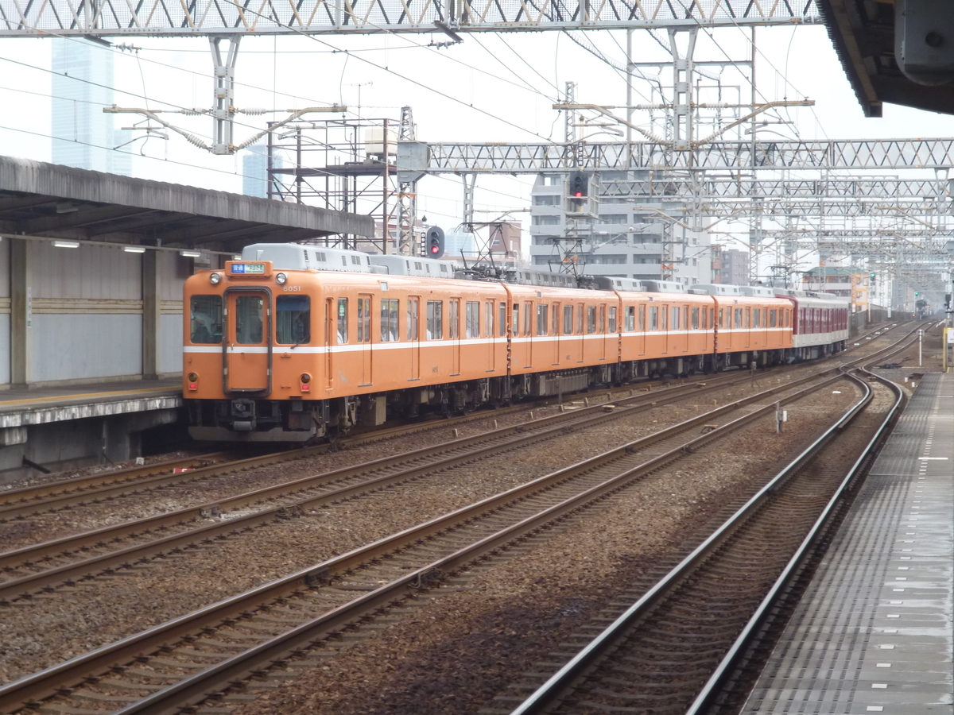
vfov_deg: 17.0
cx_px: 477
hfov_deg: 22.5
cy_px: 358
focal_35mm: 87
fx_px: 2398
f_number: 5.8
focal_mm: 15.5
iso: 200
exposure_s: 1/100
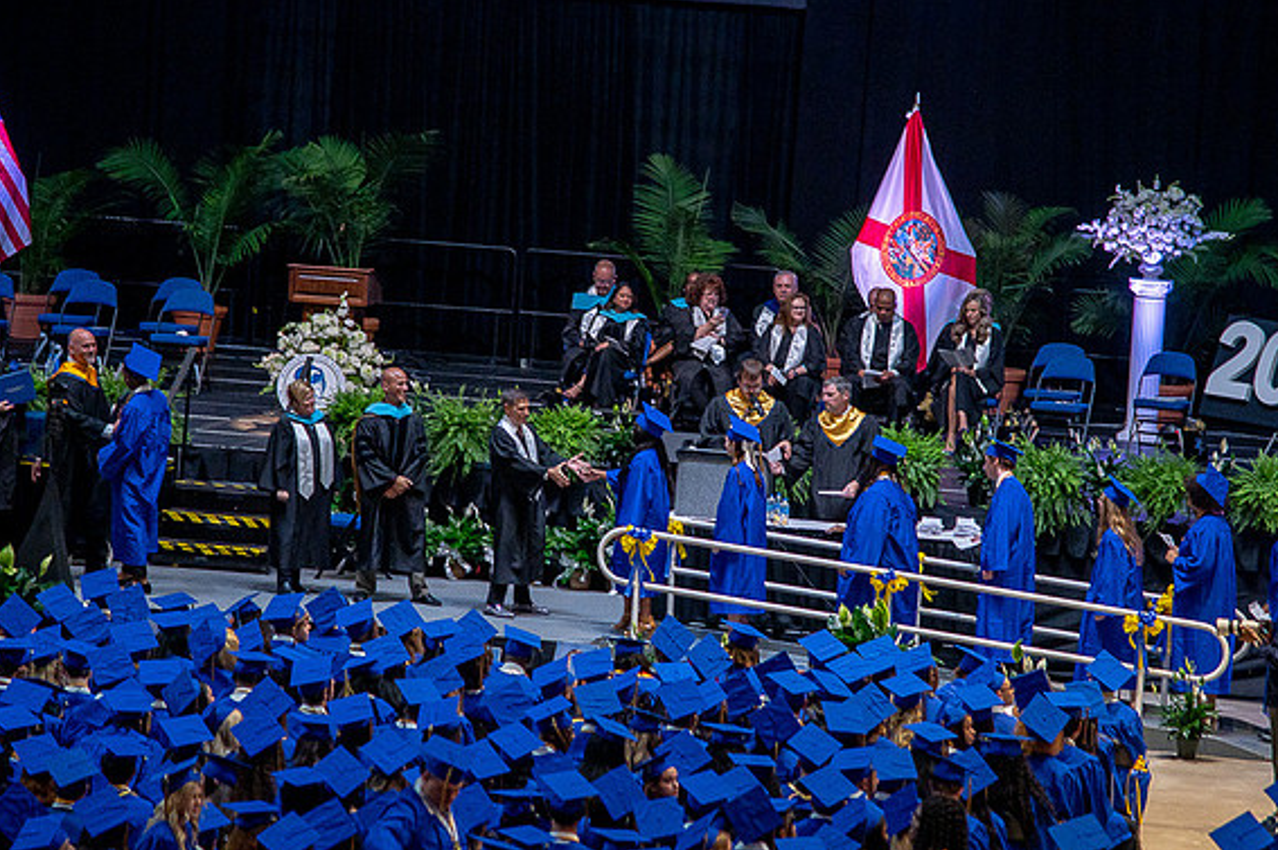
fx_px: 7980
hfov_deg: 9.2
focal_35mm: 225
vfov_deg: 6.1
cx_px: 649
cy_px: 417
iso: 1600
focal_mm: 220
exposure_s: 1/200
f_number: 5.3
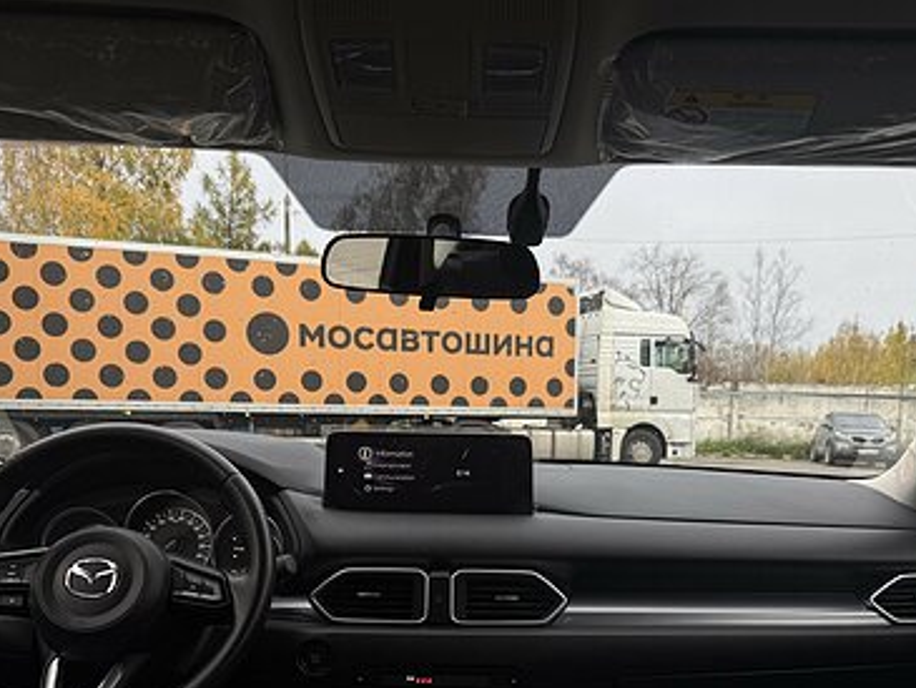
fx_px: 953
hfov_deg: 51.3
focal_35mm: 36
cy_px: 496
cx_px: 477
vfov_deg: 38.9
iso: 64
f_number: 1.78
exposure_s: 1/260
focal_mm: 6.76
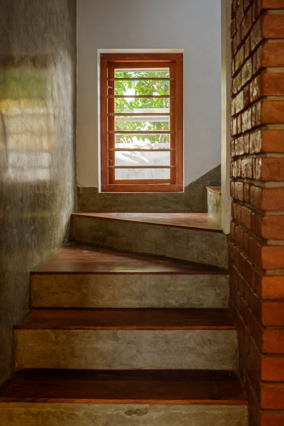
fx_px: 485
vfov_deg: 47.4
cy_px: 213
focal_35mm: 41
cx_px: 142
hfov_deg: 32.6
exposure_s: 1/30
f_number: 2.8
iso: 400
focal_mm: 27
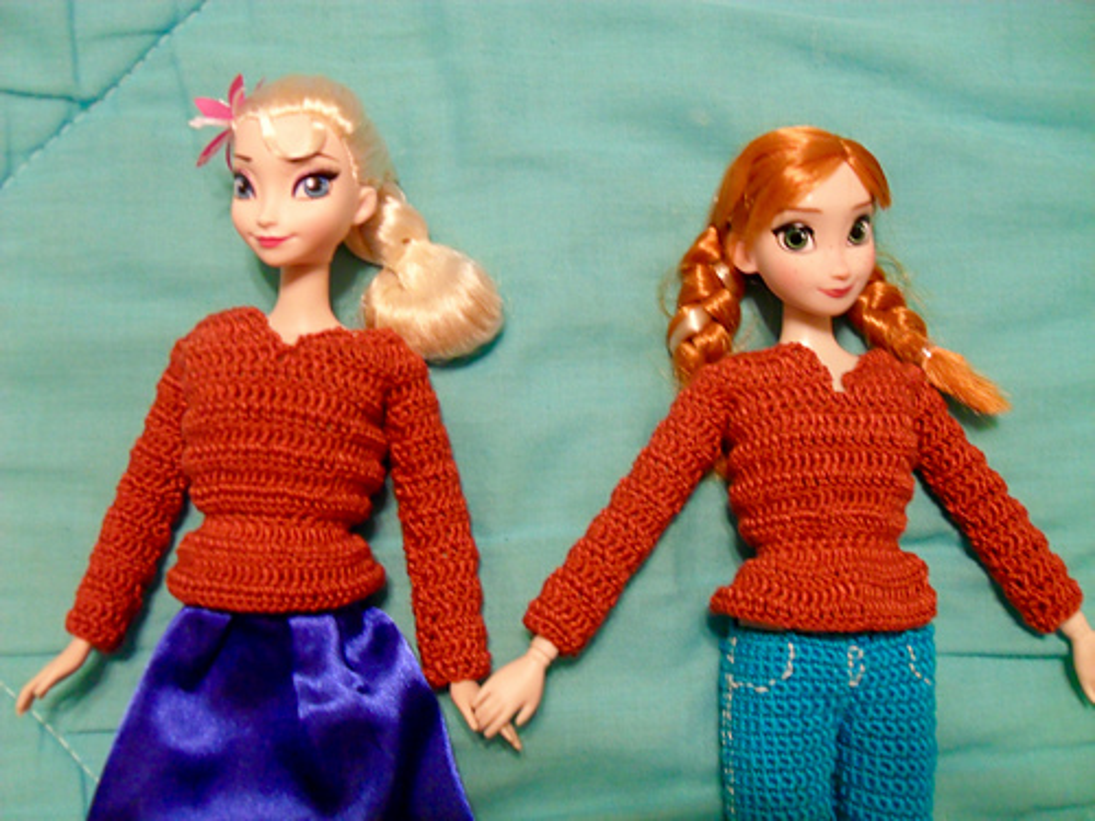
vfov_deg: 40.7
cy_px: 410
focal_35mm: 35
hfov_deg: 52.6
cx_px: 548
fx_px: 1107
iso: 200
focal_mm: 6.2
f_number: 2.8
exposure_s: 1/15
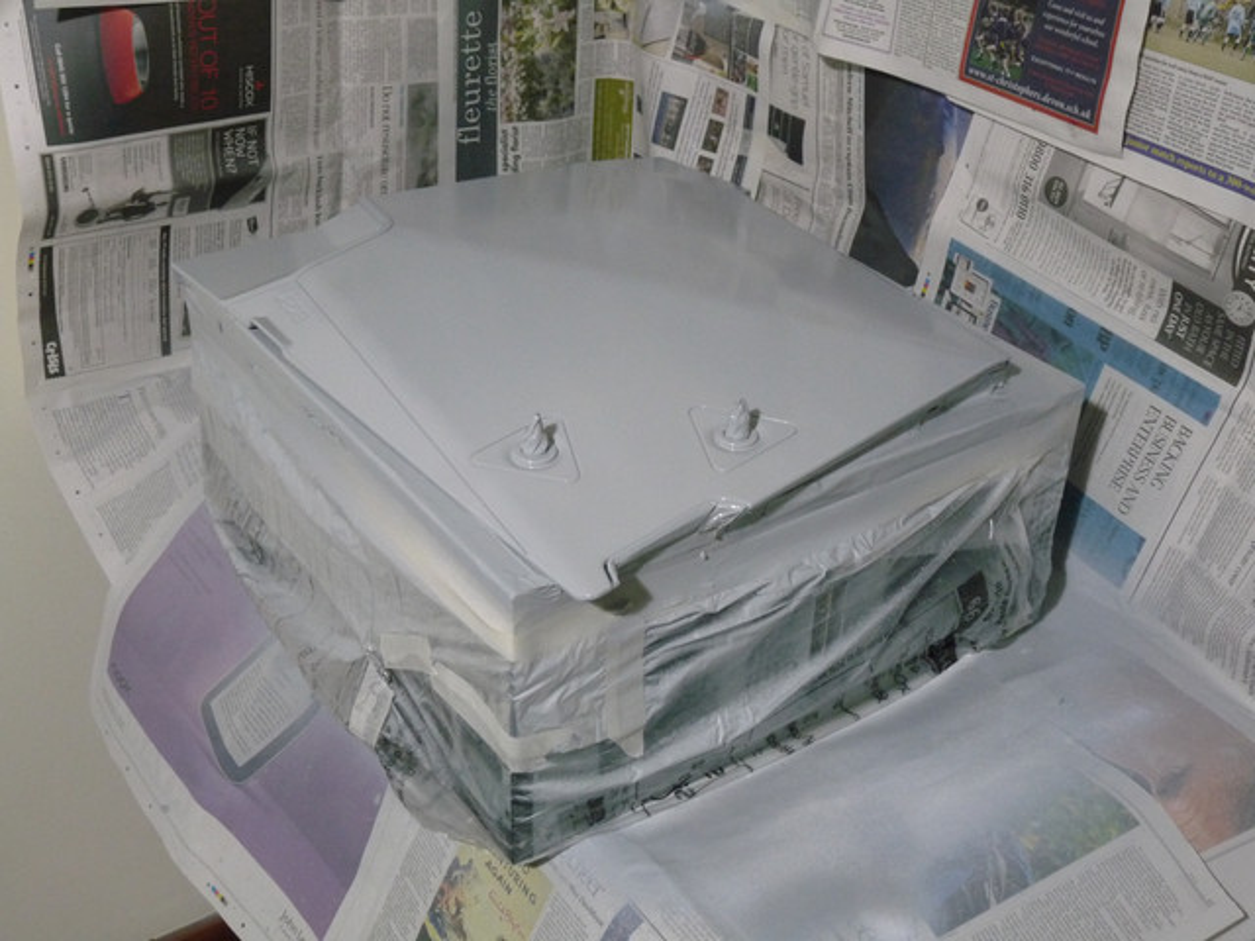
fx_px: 1523
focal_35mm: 42
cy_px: 470
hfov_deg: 44.8
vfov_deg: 34.3
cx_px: 628
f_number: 3
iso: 400
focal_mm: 7.4
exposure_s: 1/10
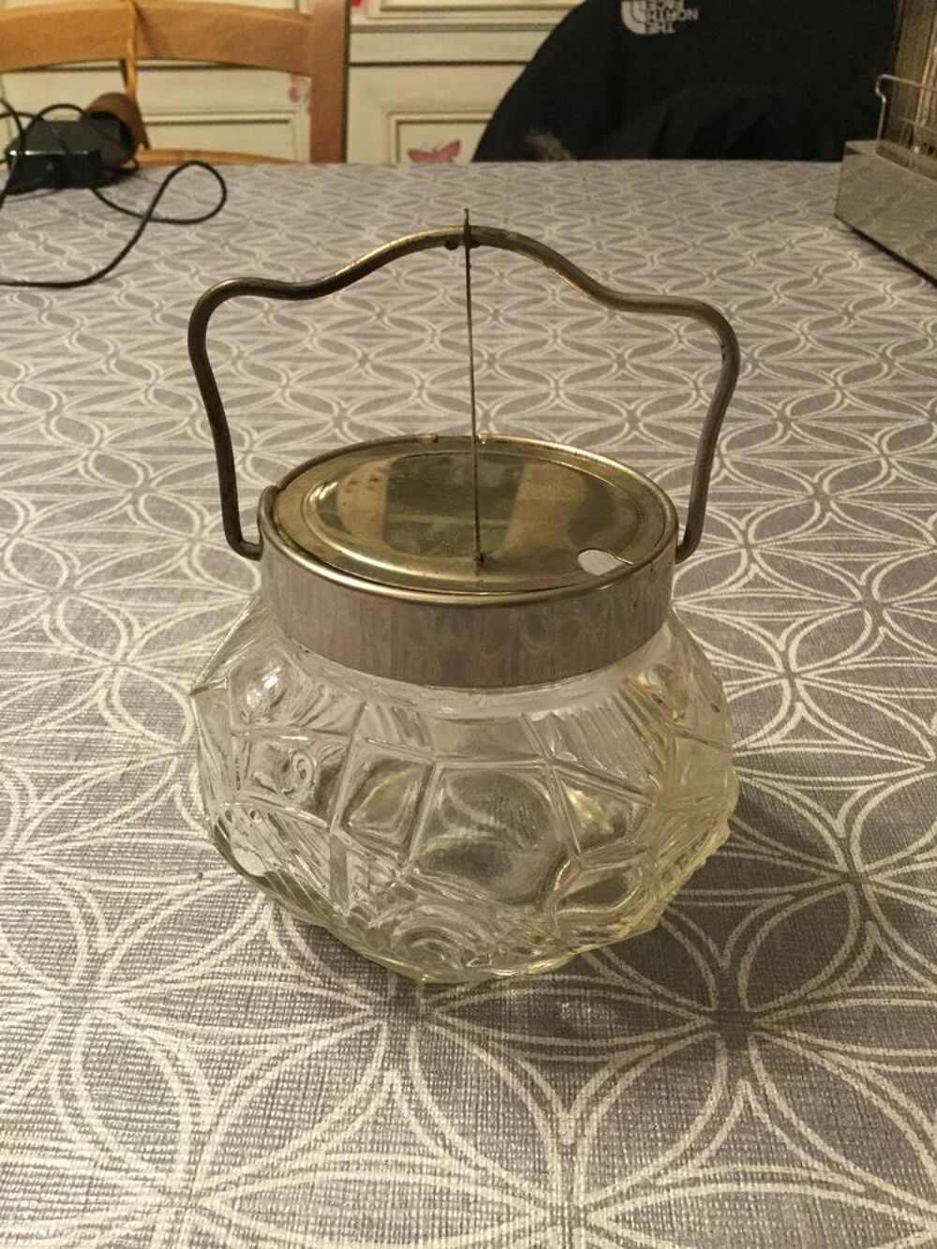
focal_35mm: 31
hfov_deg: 45.4
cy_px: 624
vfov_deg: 58.3
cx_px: 468
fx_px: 1119
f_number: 2.4
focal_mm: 3.3
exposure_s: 1/17
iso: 200
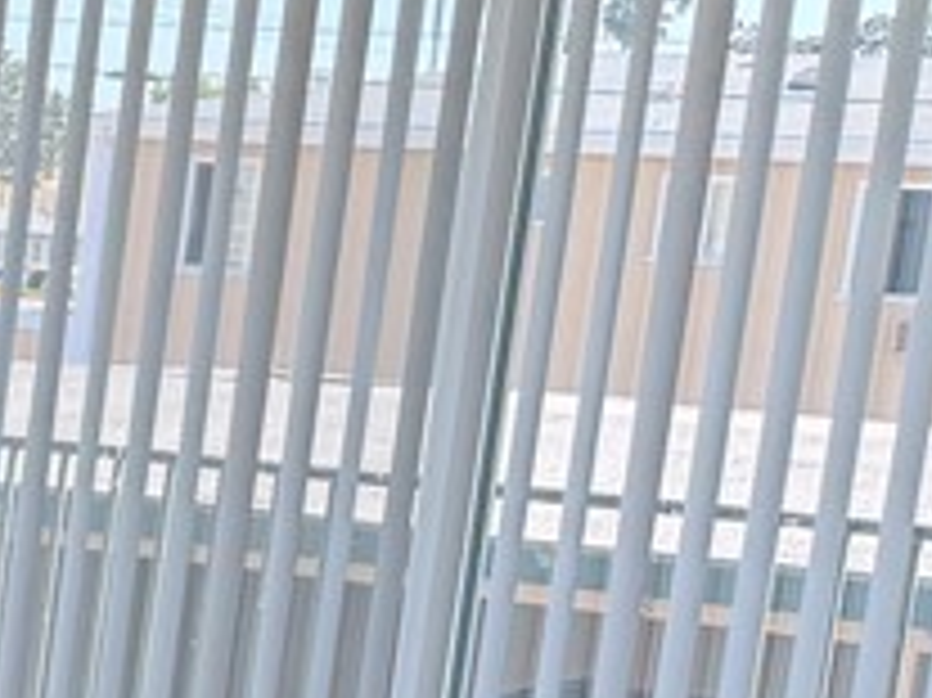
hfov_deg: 12.7
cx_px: -1328
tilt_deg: -9.0
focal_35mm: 119
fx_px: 3202
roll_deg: -3.3
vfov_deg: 12.3
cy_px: 675
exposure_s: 1/307
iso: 80
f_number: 1.78
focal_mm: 6.76
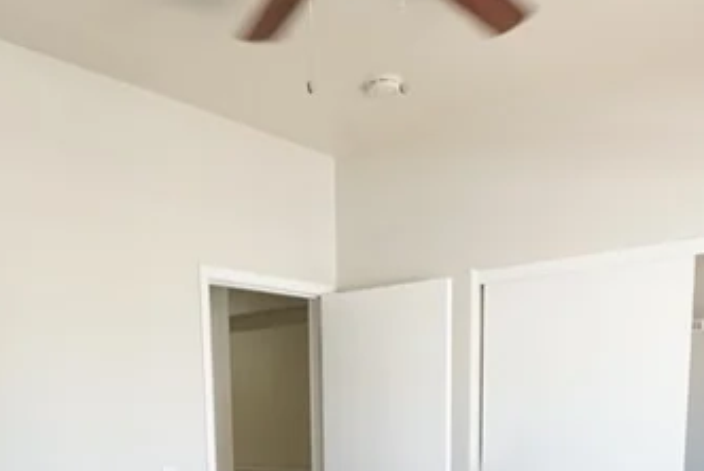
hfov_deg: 51.8
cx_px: 337
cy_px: 534
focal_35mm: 37
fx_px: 724
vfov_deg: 31.4
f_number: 9
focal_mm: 12
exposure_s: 1/50
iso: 1600
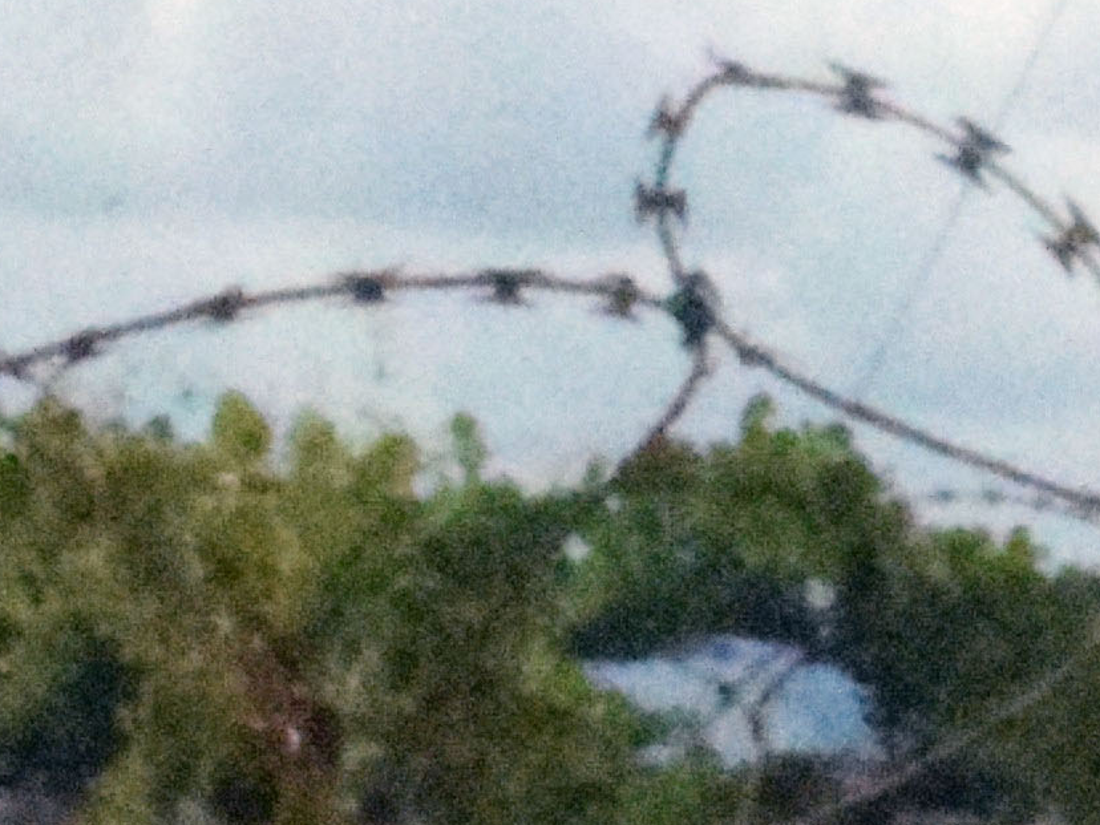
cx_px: 2585
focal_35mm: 240
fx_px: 7642
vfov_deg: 6.2
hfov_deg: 7.7
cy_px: 842
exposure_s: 1/4000
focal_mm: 23
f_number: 7.1
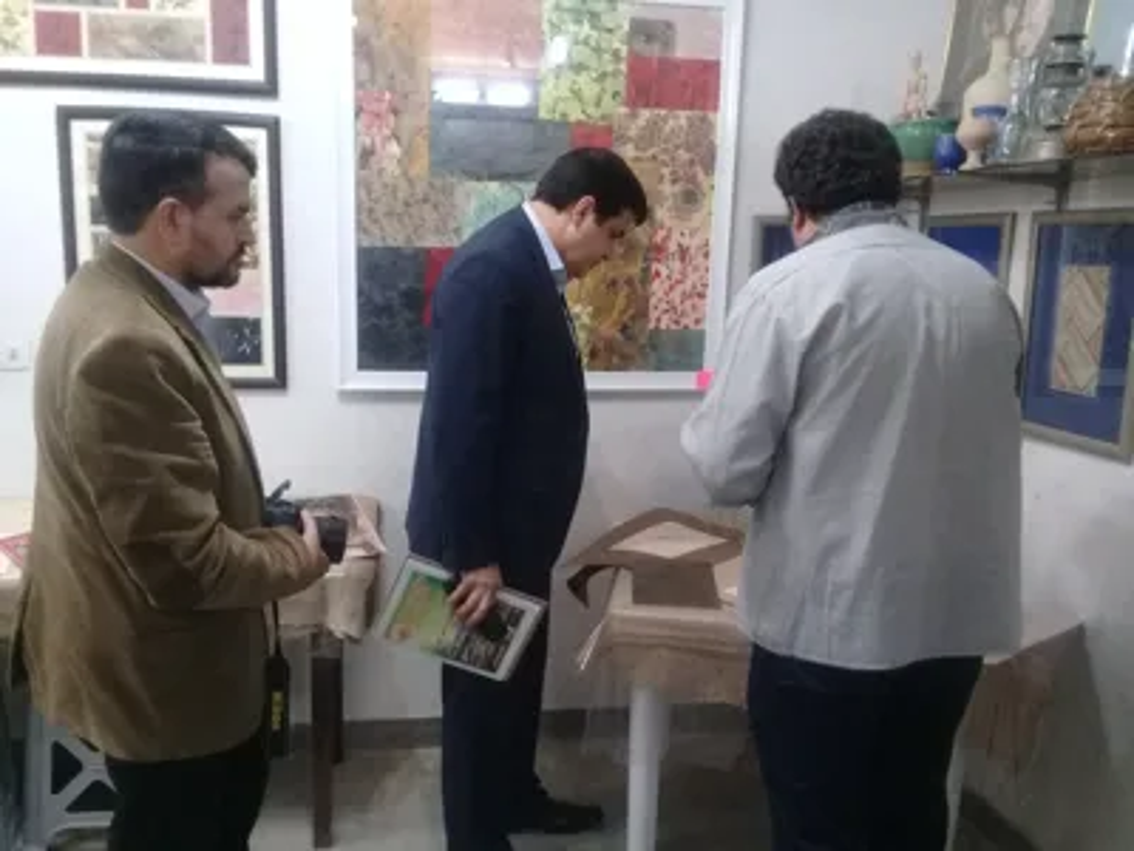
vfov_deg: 45.4
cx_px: 567
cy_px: 426
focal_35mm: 31
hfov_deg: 58.4
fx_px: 1016
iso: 200
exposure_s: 1/20
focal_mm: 3.3
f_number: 2.2
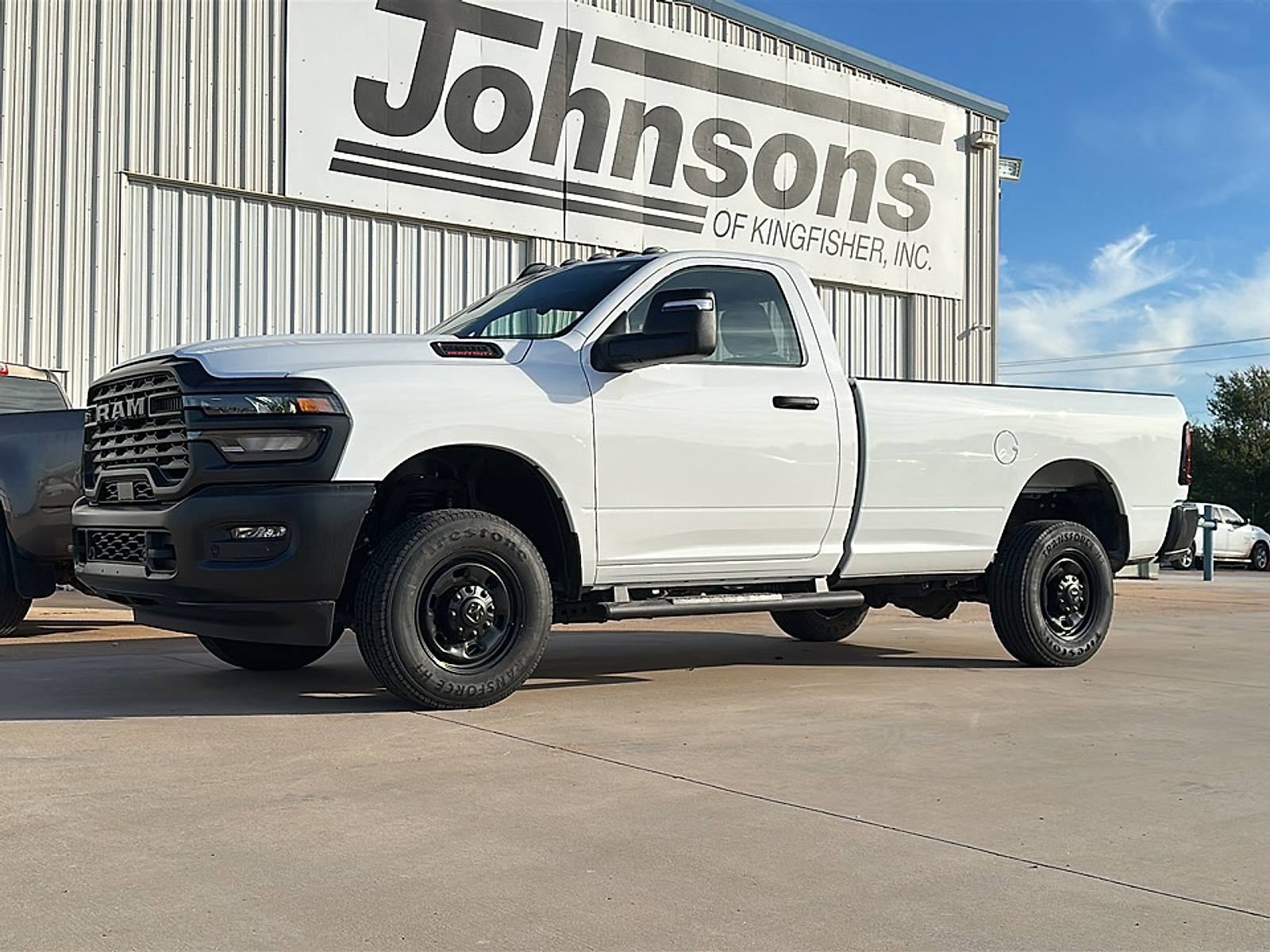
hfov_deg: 55.4
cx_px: 635
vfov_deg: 42.9
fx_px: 1211
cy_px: 476
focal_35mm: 33
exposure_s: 1/5291
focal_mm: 6.86
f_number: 1.78
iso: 80
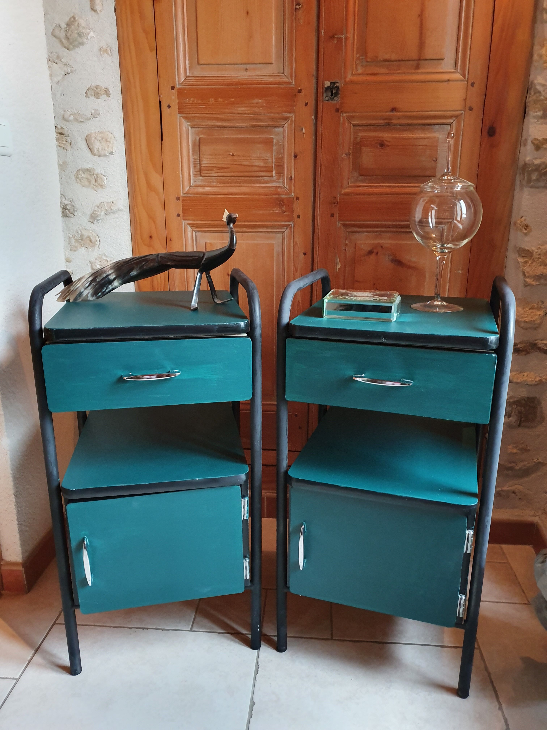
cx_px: 274
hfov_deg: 53.1
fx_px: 548
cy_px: 365
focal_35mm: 26
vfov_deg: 67.3
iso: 400
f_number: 1.5
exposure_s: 1/50
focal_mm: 4.32
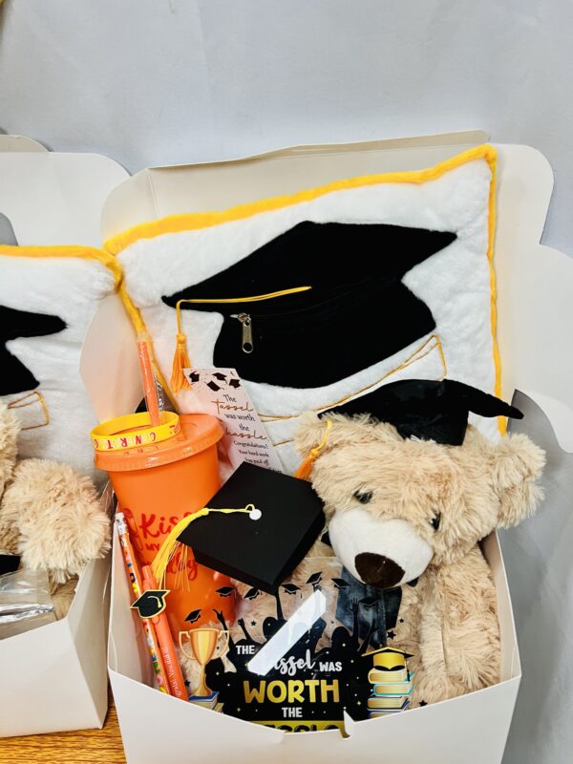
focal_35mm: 26
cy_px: 382
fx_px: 574
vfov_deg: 67.3
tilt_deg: -31.7
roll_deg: +0.9
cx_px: 286
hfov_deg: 53.1
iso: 125
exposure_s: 1/60
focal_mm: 5.7
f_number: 1.5
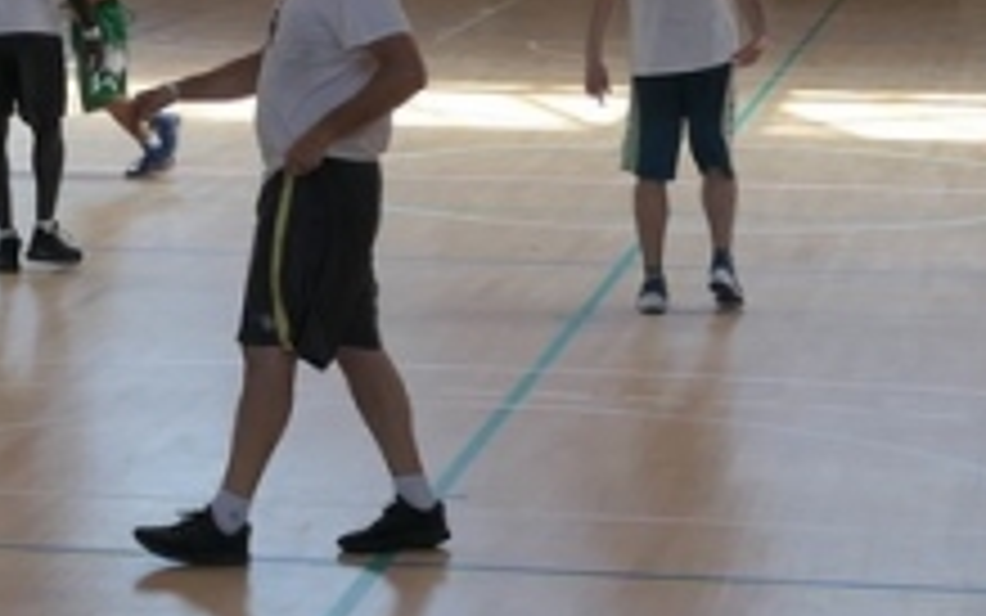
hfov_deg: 13.3
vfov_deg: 8.3
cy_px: -247
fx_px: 4166
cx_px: 18
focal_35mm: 155
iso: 125
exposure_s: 1/160
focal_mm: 13.5
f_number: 2.8
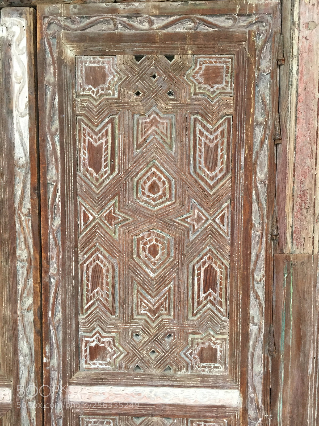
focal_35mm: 29
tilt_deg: -3.7
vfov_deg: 61.7
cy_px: 213
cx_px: 160
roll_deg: +0.0
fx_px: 356
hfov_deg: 48.2
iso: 64
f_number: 2.2
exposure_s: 1/33
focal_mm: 4.15
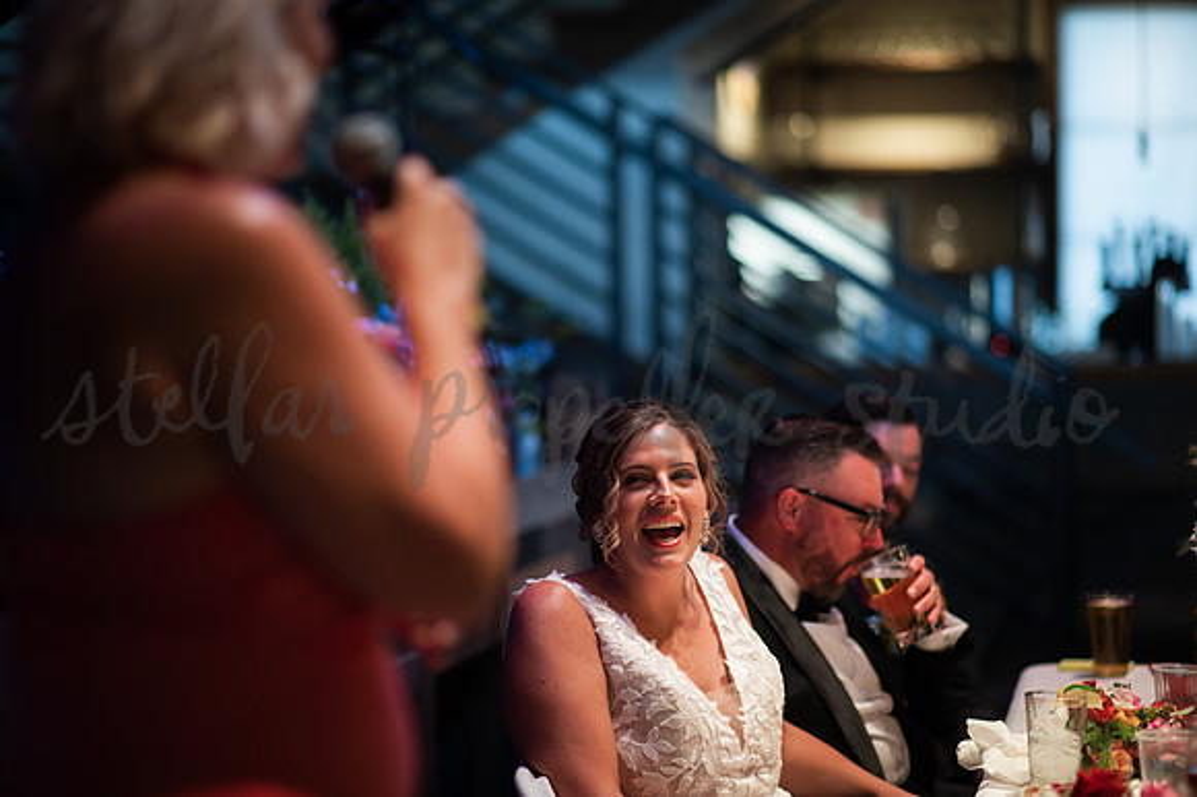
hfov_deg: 23.9
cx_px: 598
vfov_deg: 16.1
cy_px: 398
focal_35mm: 85
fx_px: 2825
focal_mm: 85
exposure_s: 1/200
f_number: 1.6
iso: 1000
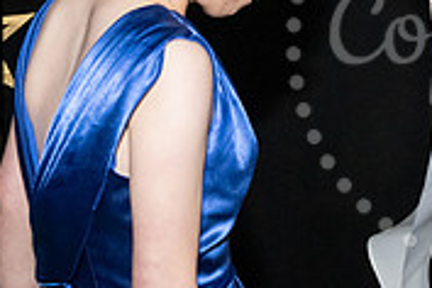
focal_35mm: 90
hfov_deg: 21.1
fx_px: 1080
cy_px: 38
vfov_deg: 15.0
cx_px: 520
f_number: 5.6
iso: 6400
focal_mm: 27.5
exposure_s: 1/125
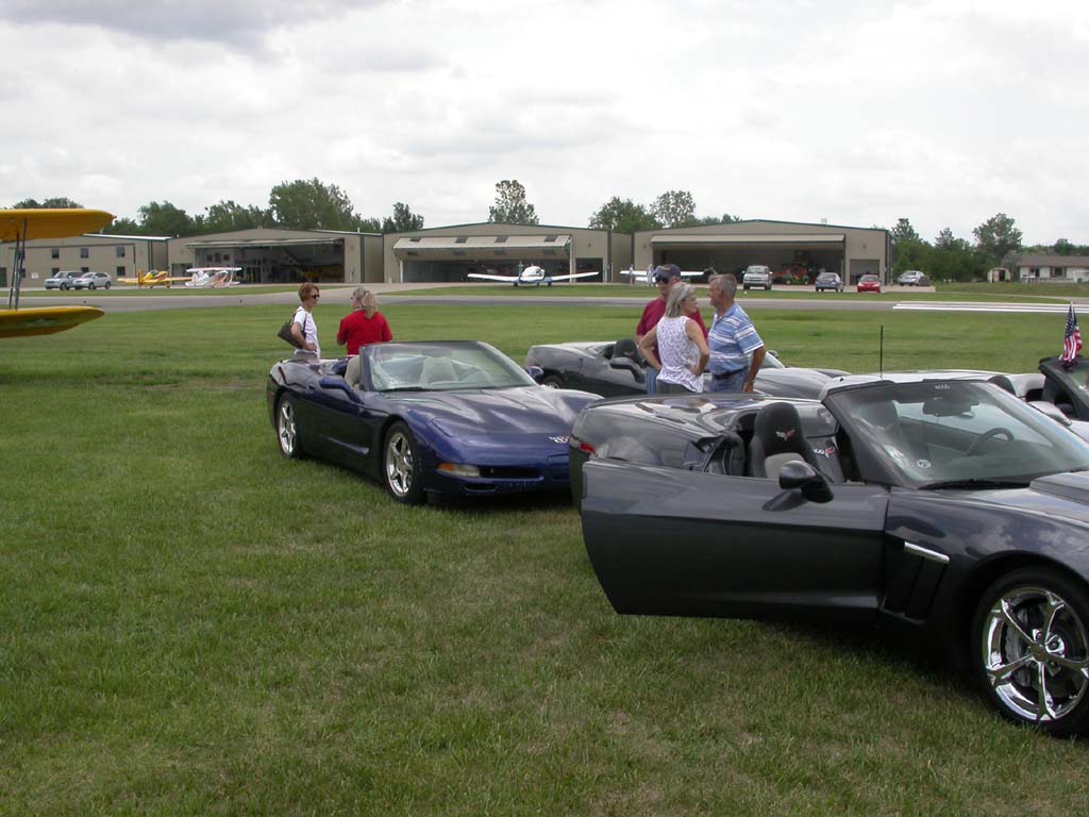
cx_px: 544
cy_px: 408
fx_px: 1195
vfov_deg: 37.7
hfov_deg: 49.0
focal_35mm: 38
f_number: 6.7
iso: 100
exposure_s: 1/281
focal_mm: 7.85
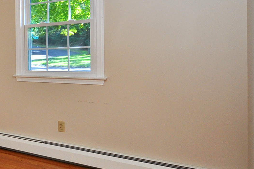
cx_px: -77
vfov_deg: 32.3
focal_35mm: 41
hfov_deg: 34.0
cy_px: 55
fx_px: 289
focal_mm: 10
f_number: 4
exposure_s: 1/160
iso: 400
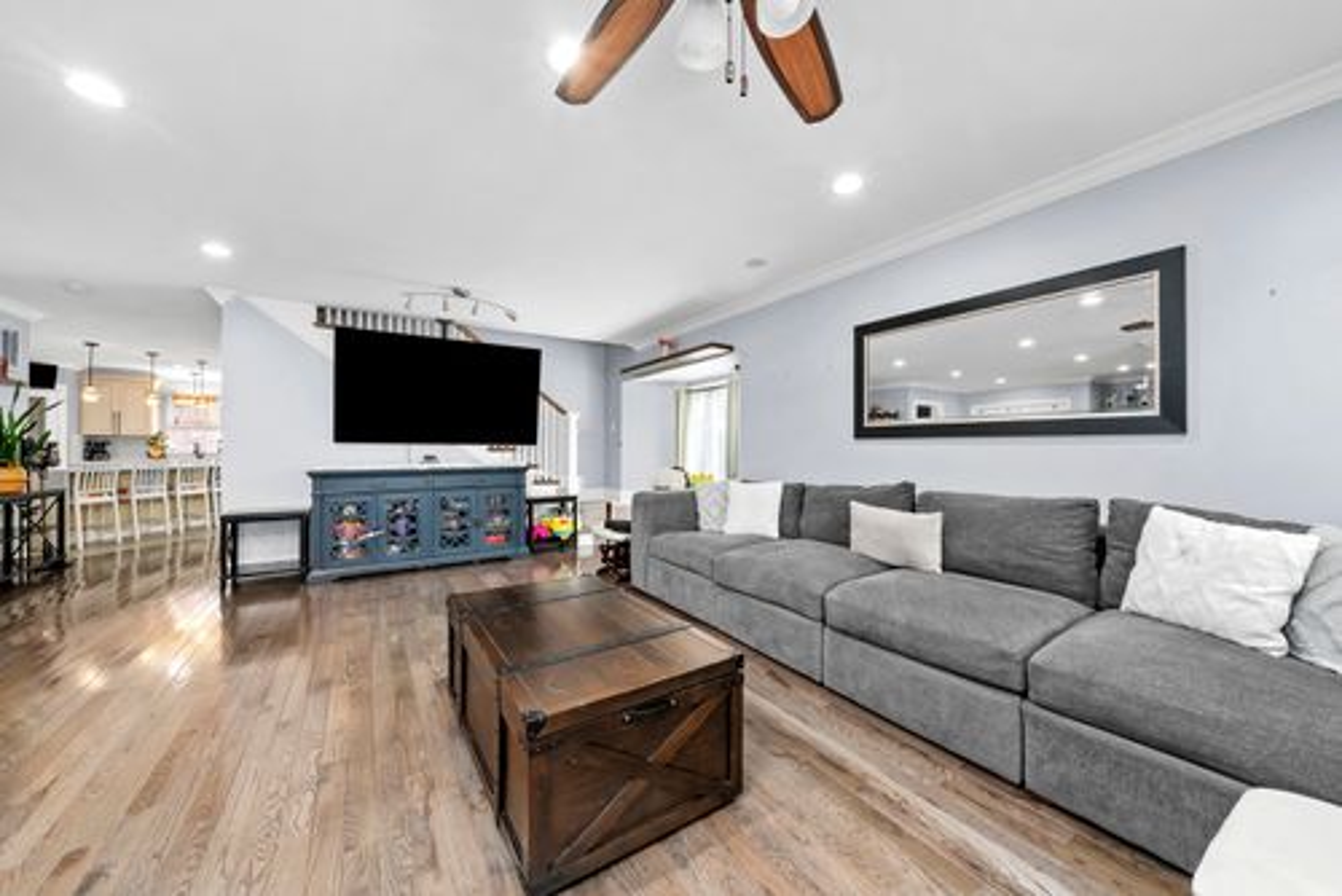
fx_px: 448
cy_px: 448
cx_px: 671
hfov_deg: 112.6
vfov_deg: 90.1
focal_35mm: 12
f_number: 11
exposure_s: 1/6
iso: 1600
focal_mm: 12
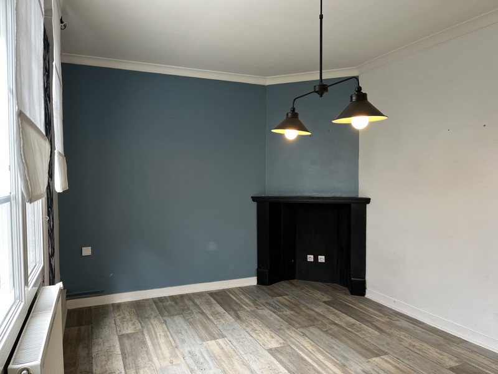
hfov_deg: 67.3
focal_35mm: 26
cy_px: 187
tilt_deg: -2.4
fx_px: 374
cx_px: 249
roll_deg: +0.4
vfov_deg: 53.1
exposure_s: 1/100
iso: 80
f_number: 1.6
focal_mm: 5.1
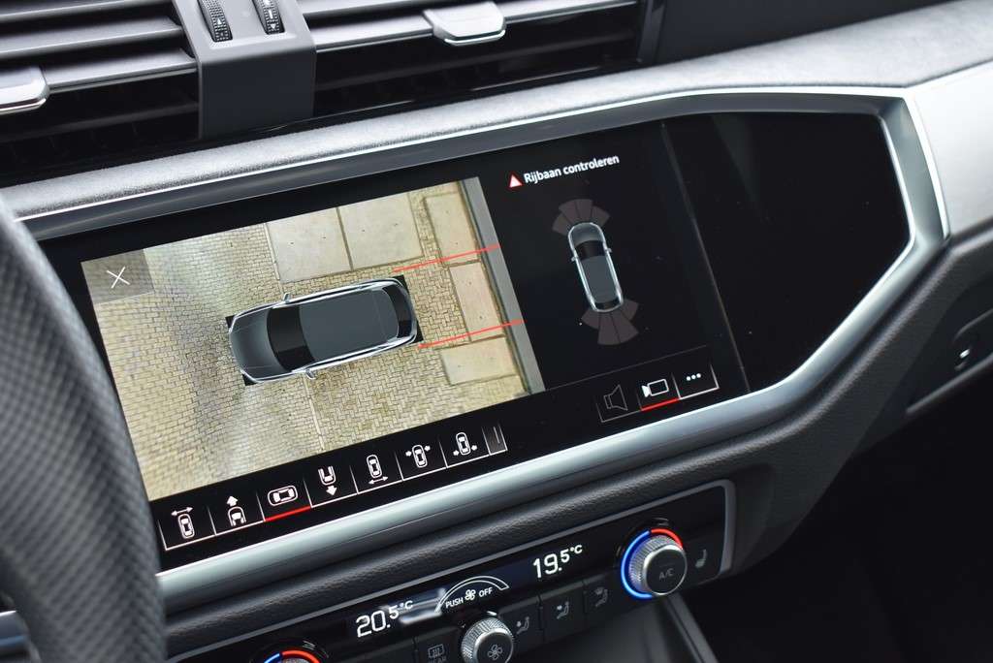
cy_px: 332
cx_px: 496
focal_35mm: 60
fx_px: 1656
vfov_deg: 22.7
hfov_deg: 33.4
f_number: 4.8
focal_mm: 40
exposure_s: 1/60
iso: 400
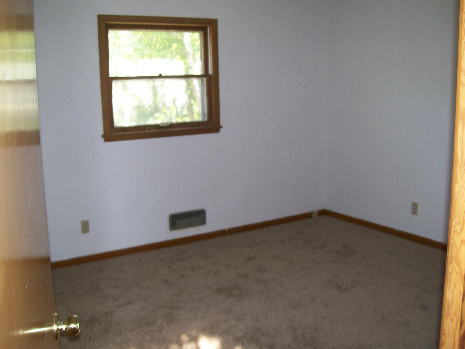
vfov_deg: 39.7
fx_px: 484
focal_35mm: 36
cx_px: 232
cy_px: 174
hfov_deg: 51.4
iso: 80
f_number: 2.7
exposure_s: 1/64
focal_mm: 6
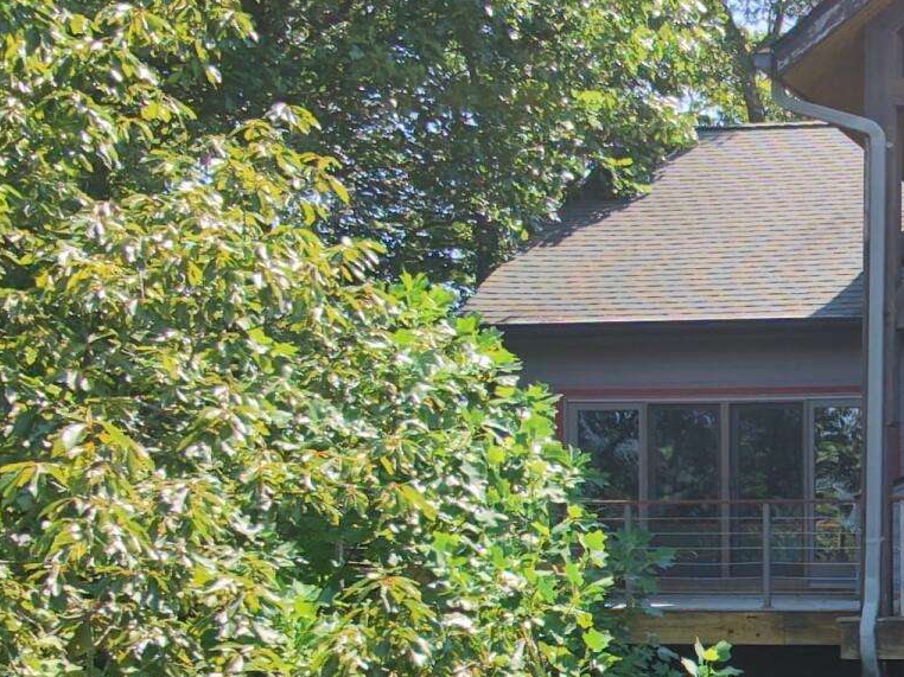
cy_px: 624
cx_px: 1112
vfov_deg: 22.6
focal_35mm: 63
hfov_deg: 26.9
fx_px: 1645
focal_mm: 3.05
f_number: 2.2
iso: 100
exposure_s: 1/180
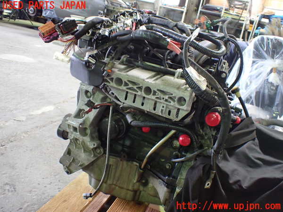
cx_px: 142
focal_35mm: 30
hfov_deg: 60.0
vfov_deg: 46.8
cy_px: 106
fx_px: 245
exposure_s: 1/50
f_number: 2.3
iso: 800
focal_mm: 5.4
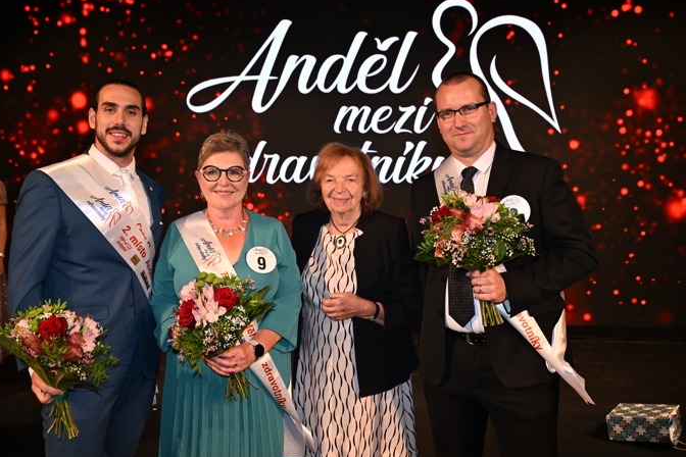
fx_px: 743
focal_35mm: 39
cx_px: 336
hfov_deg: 49.6
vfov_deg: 34.2
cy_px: 230
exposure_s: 1/200
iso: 1250
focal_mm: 38
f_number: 5.6
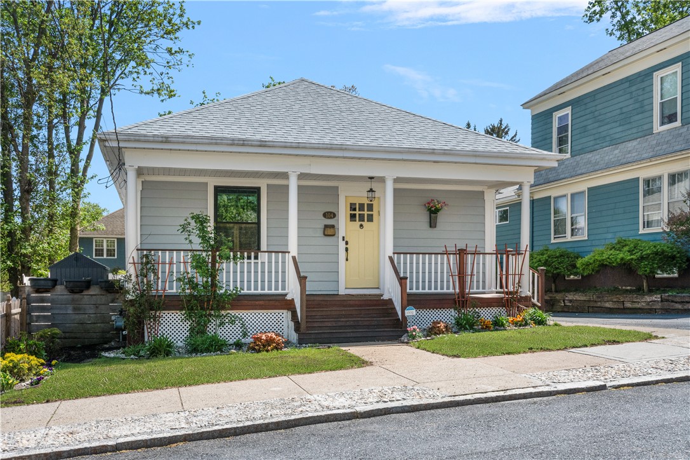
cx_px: 345
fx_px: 690
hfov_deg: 53.1
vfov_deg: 36.9
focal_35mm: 36
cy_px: 230
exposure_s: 1/320
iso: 400
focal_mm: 24
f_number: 14
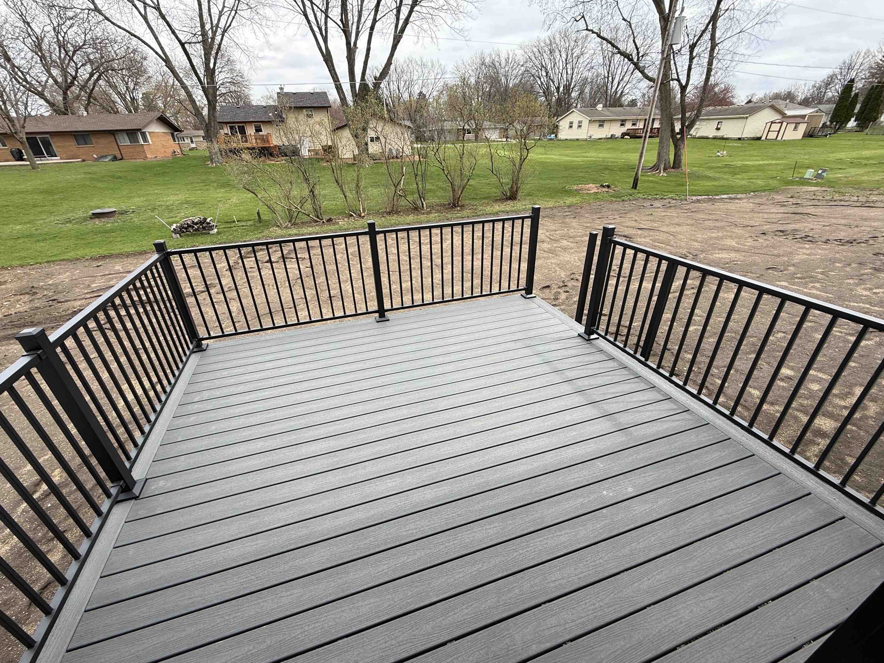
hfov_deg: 98.2
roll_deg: +2.0
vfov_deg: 81.7
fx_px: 383
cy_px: 346
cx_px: 438
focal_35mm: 15
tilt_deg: -29.9
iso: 50
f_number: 2.2
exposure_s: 1/686
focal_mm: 2.22
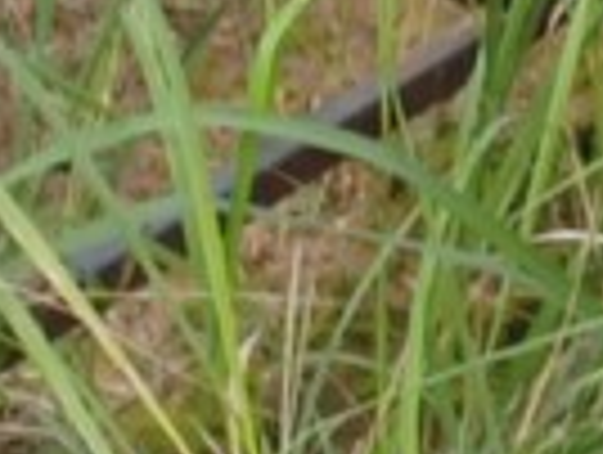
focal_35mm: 512
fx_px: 8935
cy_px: -148
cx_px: 1503
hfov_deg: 3.8
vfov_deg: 2.9
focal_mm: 5.52
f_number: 1.9
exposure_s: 1/280
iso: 100
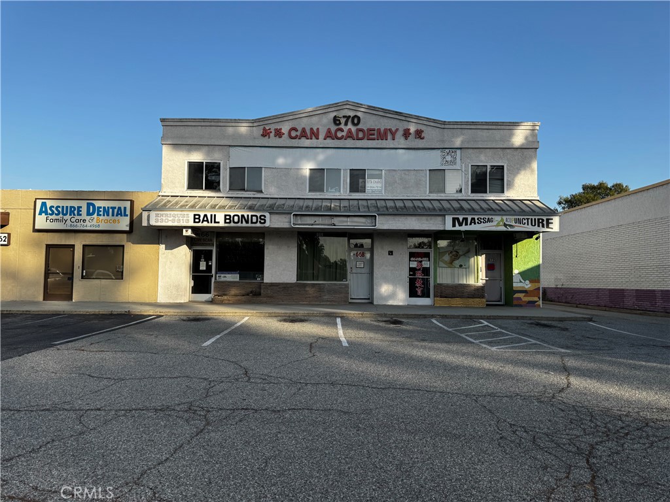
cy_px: 251
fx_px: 465
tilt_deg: +3.2
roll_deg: -0.5
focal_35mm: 24
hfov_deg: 71.6
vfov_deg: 56.8
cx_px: 335
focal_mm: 6.76
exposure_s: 1/2415
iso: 80
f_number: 1.78
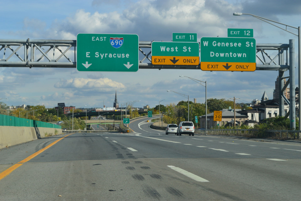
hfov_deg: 28.1
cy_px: 100
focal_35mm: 72
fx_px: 602
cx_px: 150
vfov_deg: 18.9
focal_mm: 48
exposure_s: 1/500
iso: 320
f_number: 11
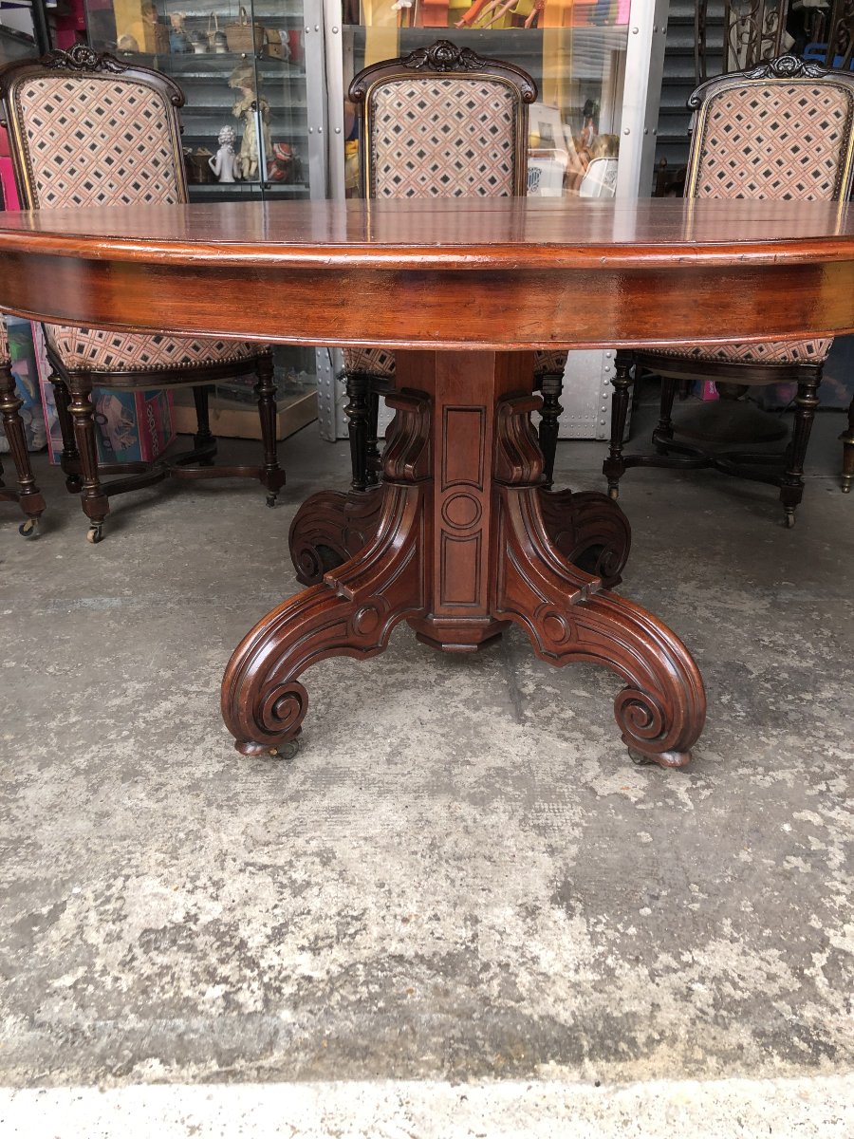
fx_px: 921
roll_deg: +0.7
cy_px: 570
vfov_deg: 63.4
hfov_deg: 49.7
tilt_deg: -21.5
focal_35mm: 28
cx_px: 427
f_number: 1.8
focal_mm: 3.99
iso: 25
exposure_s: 1/50
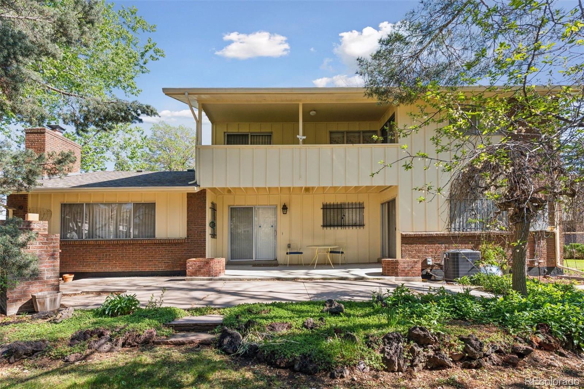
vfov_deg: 70.4
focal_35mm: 17
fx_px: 276
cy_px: 194
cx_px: 292
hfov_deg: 93.3
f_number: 8
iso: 400
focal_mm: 17
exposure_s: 1/400
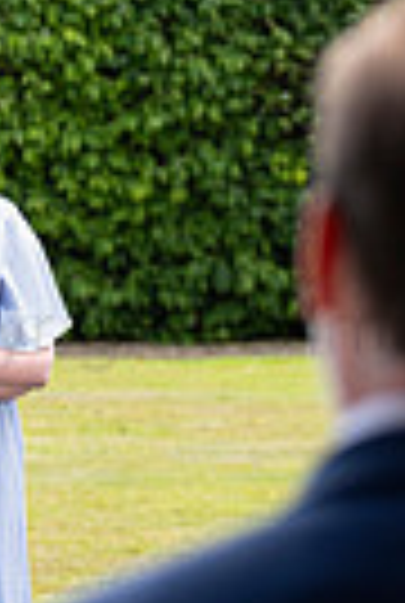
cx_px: -81
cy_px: 135
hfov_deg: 3.9
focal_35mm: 358
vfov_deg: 5.7
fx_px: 6010
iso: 200
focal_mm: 71.5
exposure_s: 1/640
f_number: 3.2
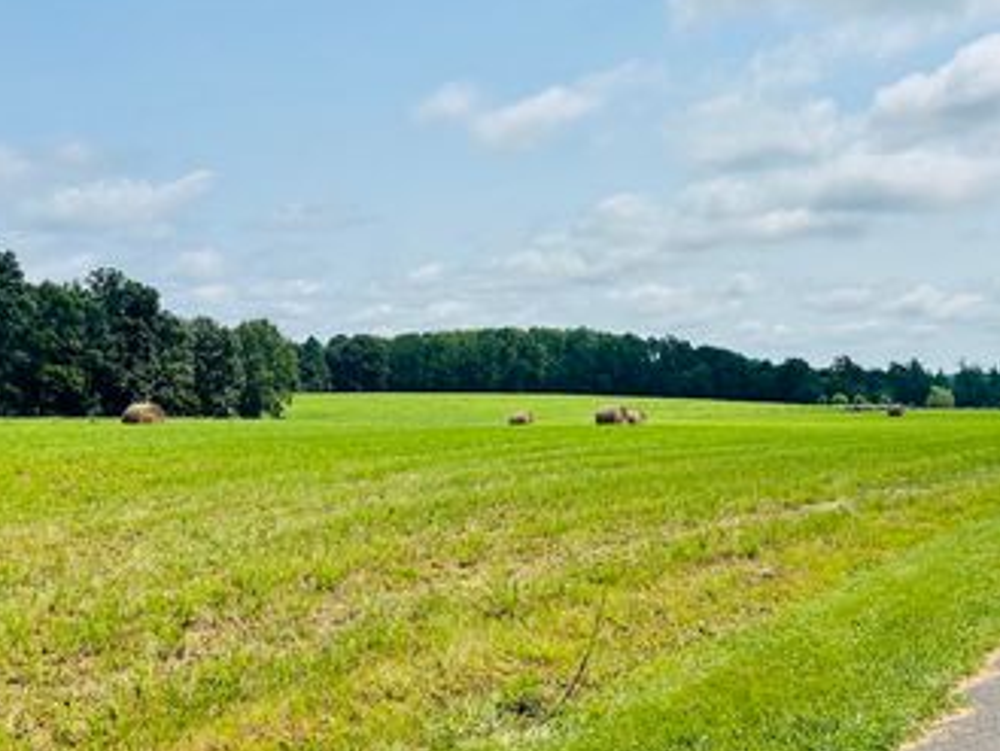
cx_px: 588
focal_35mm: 34
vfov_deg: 41.5
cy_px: 281
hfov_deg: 53.6
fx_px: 983
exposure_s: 1/7692
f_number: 1.6
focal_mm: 5.96
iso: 50
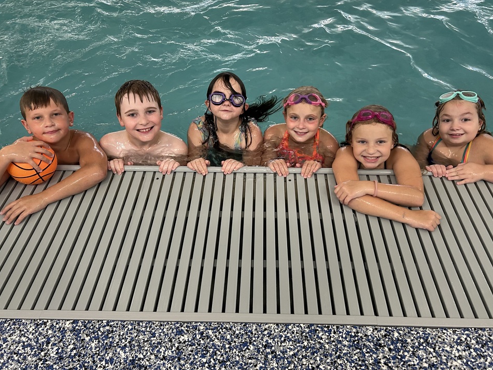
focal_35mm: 28
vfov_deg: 49.7
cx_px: 253
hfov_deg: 63.4
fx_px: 399
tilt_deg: -46.7
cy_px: 173
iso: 160
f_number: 1.5
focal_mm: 5.7
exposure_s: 1/60
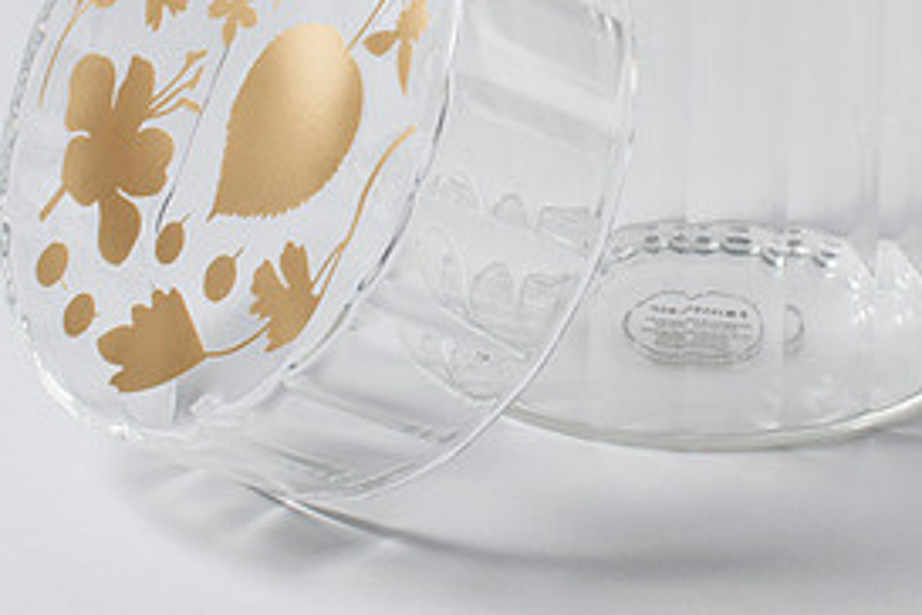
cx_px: 680
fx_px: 3867
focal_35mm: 151
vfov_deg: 9.0
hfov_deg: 13.6
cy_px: 12
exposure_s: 1/200
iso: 100
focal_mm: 50
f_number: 16
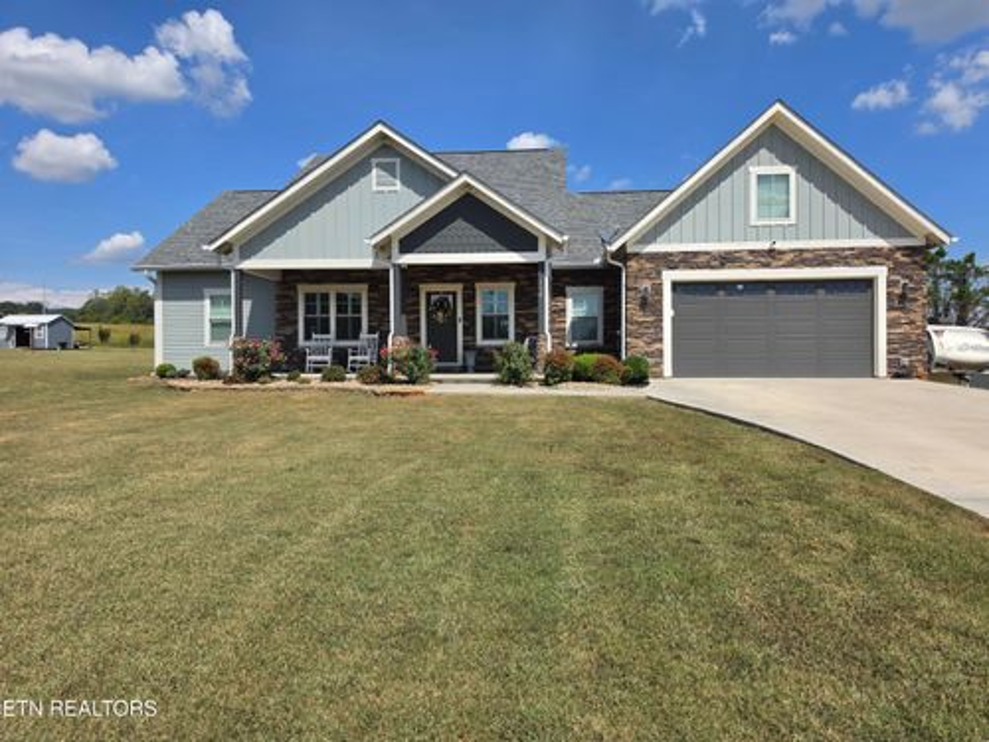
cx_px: 494
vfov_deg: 58.9
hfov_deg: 73.9
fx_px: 657
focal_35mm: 23
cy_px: 371
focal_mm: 6.5
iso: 50
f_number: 1.4
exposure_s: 1/7939
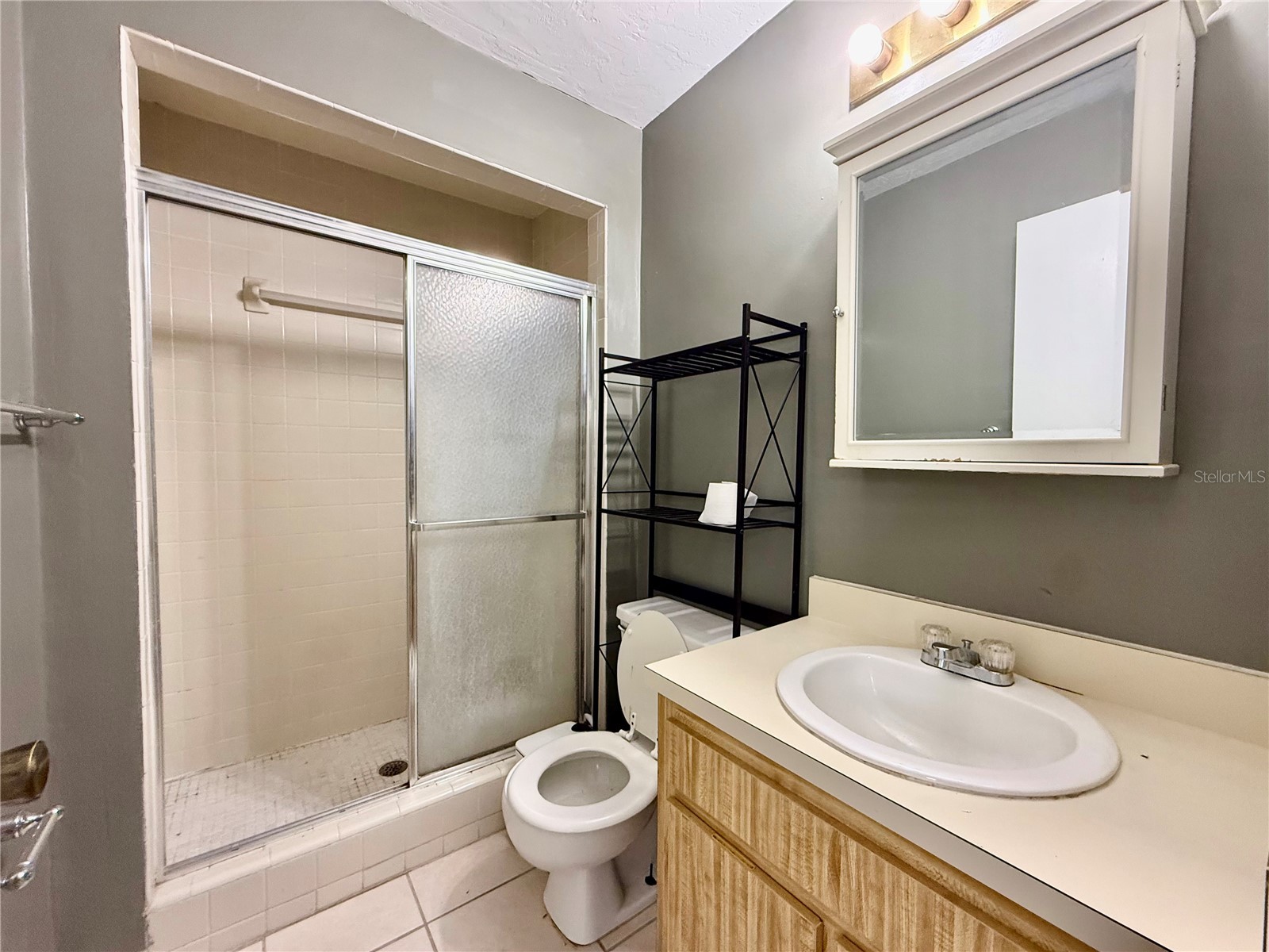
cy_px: 476
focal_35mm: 14
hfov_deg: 102.1
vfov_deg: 85.7
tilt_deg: -1.5
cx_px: 634
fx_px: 513
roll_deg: -1.0
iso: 320
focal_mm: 2.22
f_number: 2.2
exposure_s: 1/60
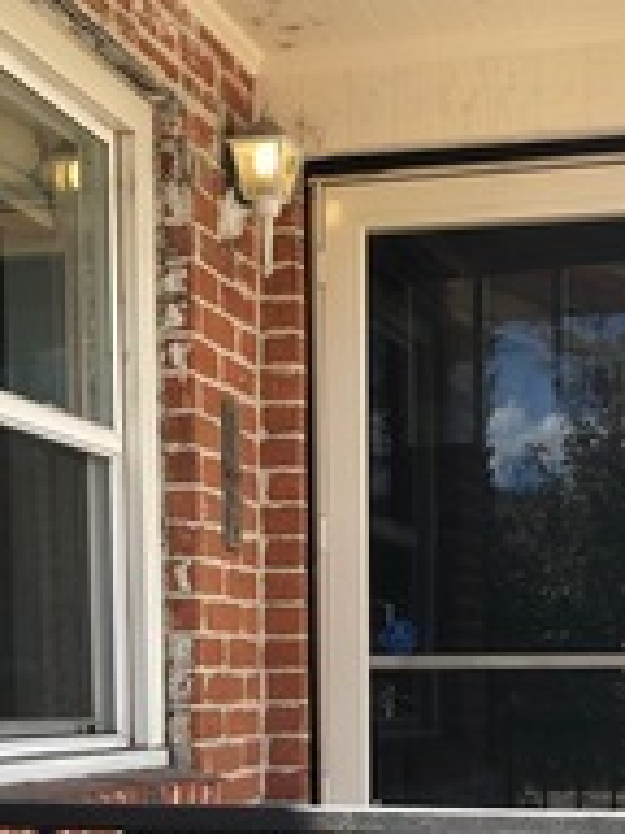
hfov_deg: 20.1
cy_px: 799
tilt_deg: -1.8
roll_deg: +0.6
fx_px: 1757
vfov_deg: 25.6
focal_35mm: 73
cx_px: 393
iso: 20
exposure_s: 1/304
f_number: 1.8
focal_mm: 4
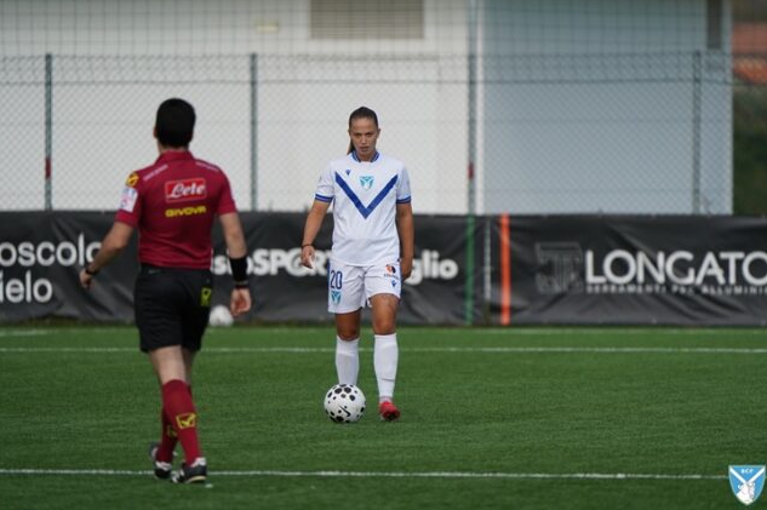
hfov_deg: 3.4
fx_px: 12922
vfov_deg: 2.3
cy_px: 253
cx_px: 385
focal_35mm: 607
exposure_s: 1/2000
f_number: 6.3
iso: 500
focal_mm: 600
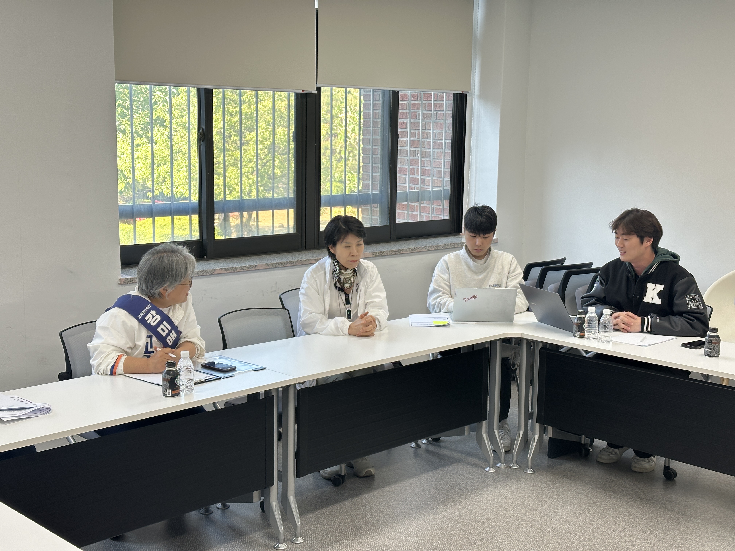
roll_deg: -0.6
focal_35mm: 48
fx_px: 1019
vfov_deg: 30.3
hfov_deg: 39.7
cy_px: 276
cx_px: 368
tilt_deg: -8.3
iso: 50
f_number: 1.78
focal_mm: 6.86
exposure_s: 1/120
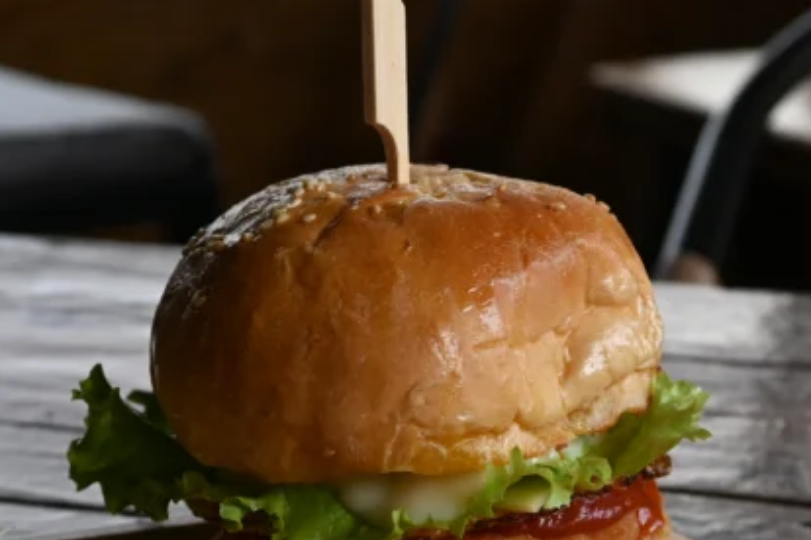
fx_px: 2343
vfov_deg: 12.9
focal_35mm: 104
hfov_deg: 19.6
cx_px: 306
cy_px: 633
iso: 200
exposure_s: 1/250
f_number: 5
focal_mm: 28
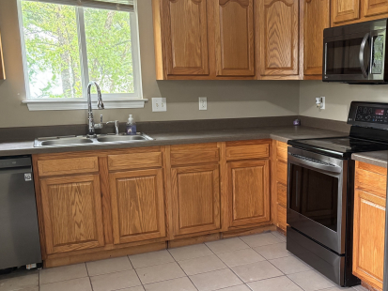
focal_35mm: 42
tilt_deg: -10.6
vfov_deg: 34.3
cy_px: 165
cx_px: 279
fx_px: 471
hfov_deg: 43.7
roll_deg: +0.0
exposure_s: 1/60
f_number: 1.6
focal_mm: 5.96
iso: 500
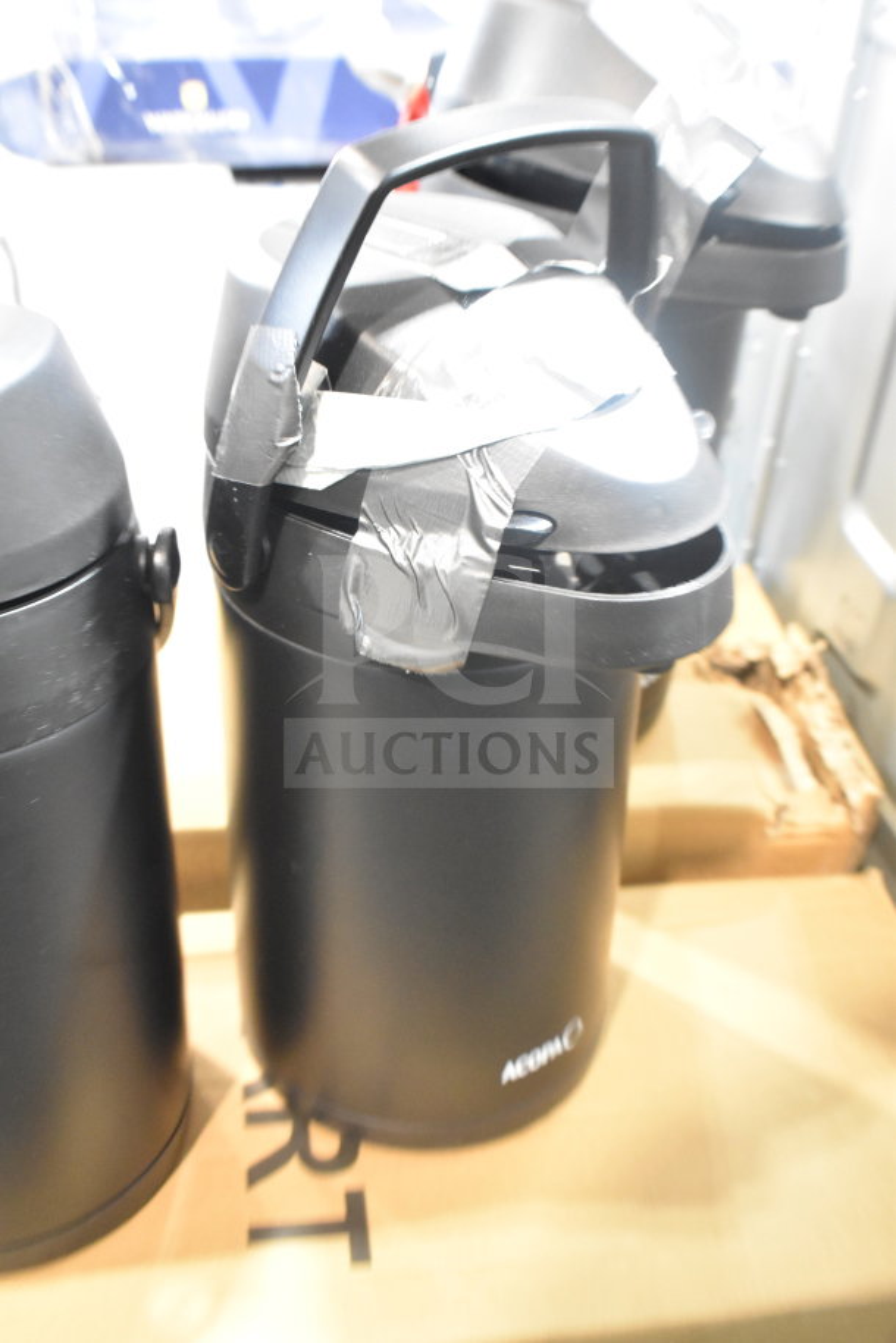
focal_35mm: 38
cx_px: 448
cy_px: 672
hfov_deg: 35.5
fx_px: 1400
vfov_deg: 51.3
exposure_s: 1/40
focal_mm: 25
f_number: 4
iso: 4500
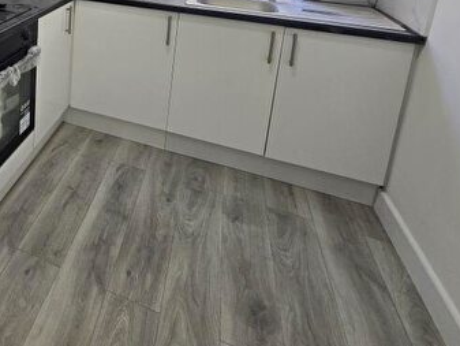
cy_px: -8
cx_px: 38
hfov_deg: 55.7
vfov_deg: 43.3
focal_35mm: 27
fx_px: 359
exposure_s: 1/50
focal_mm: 2.2
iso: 80
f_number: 2.2
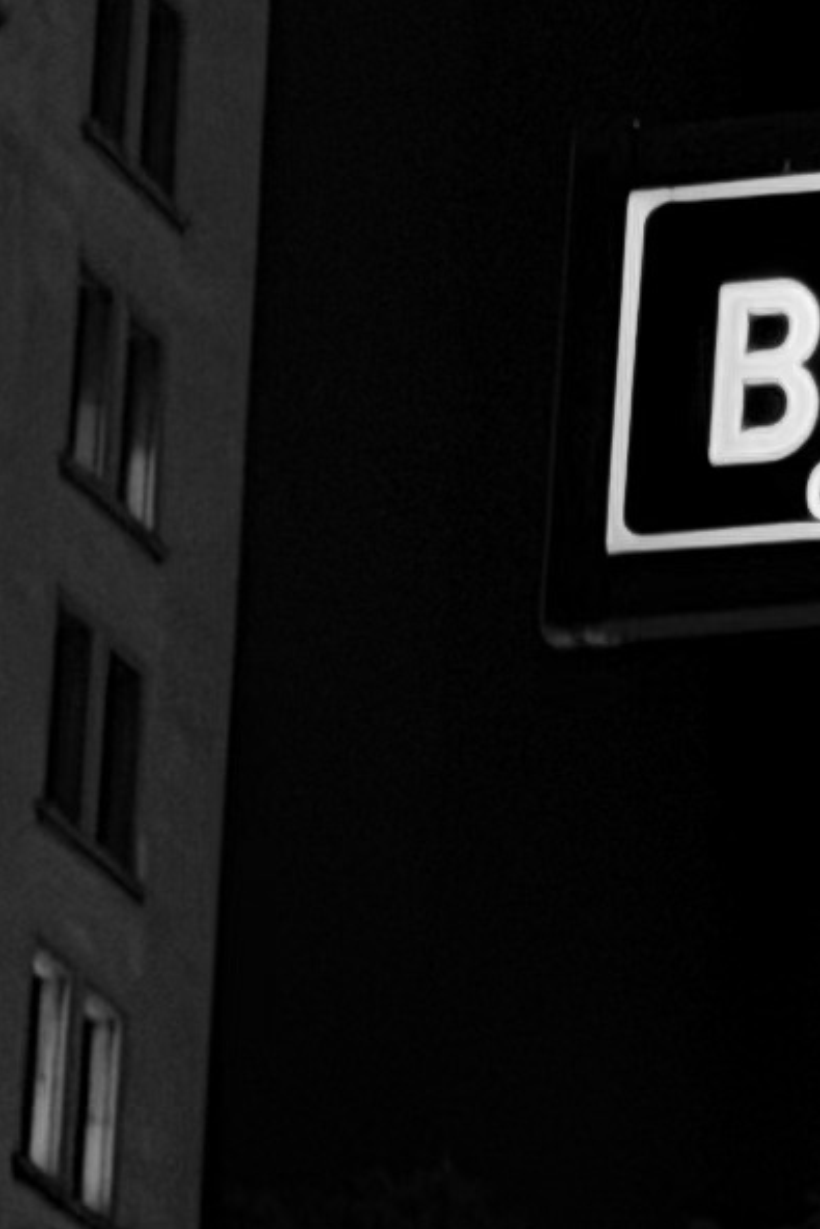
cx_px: 1422
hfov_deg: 4.0
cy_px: -23
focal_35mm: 340
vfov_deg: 6.0
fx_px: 11609
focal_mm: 6.76
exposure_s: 1/24
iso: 640
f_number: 1.78
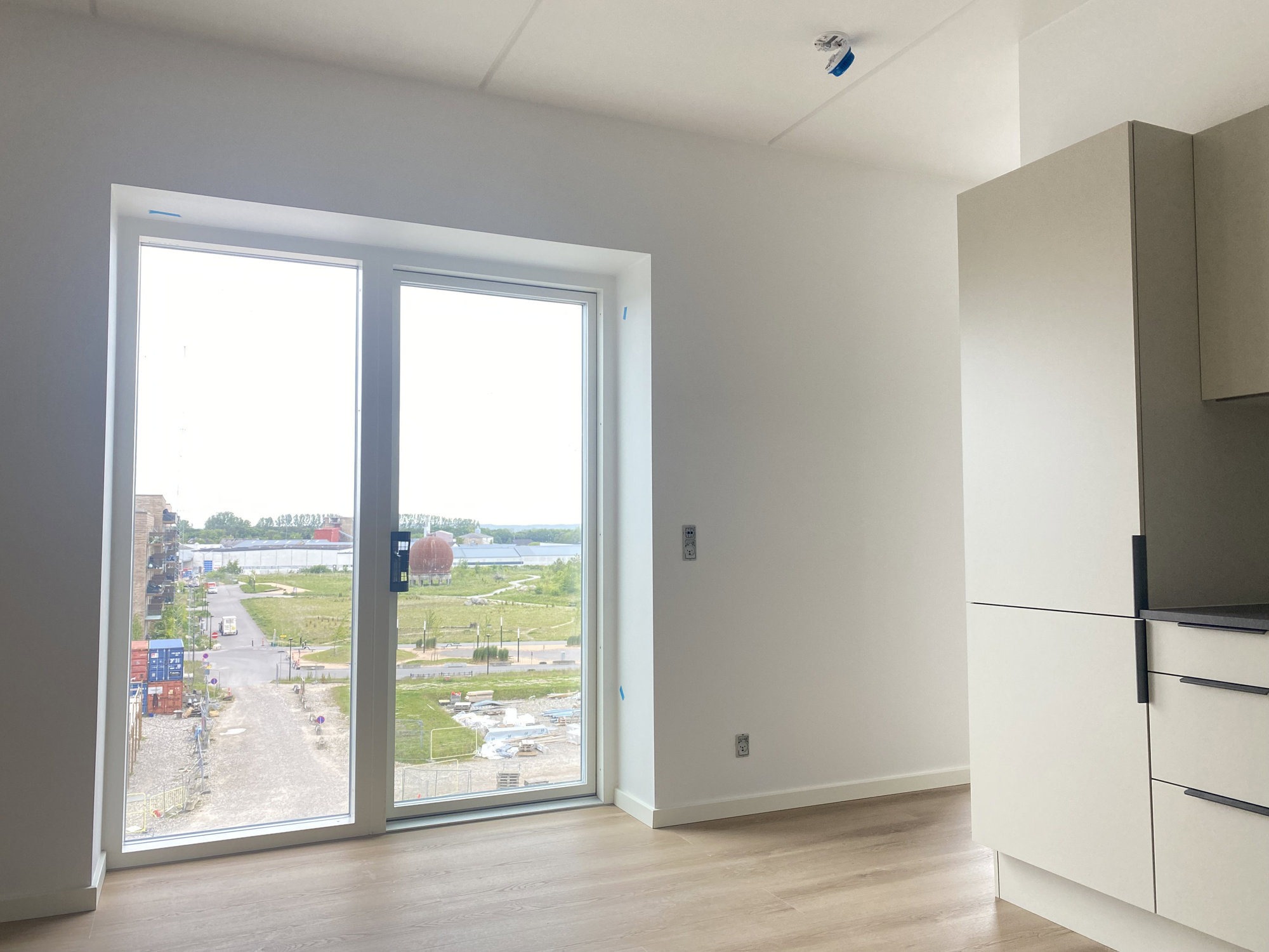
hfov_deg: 67.3
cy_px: 476
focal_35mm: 26
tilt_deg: +2.7
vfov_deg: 53.1
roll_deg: -0.1
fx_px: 953
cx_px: 634
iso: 100
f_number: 1.8
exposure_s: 1/100
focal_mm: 4.25
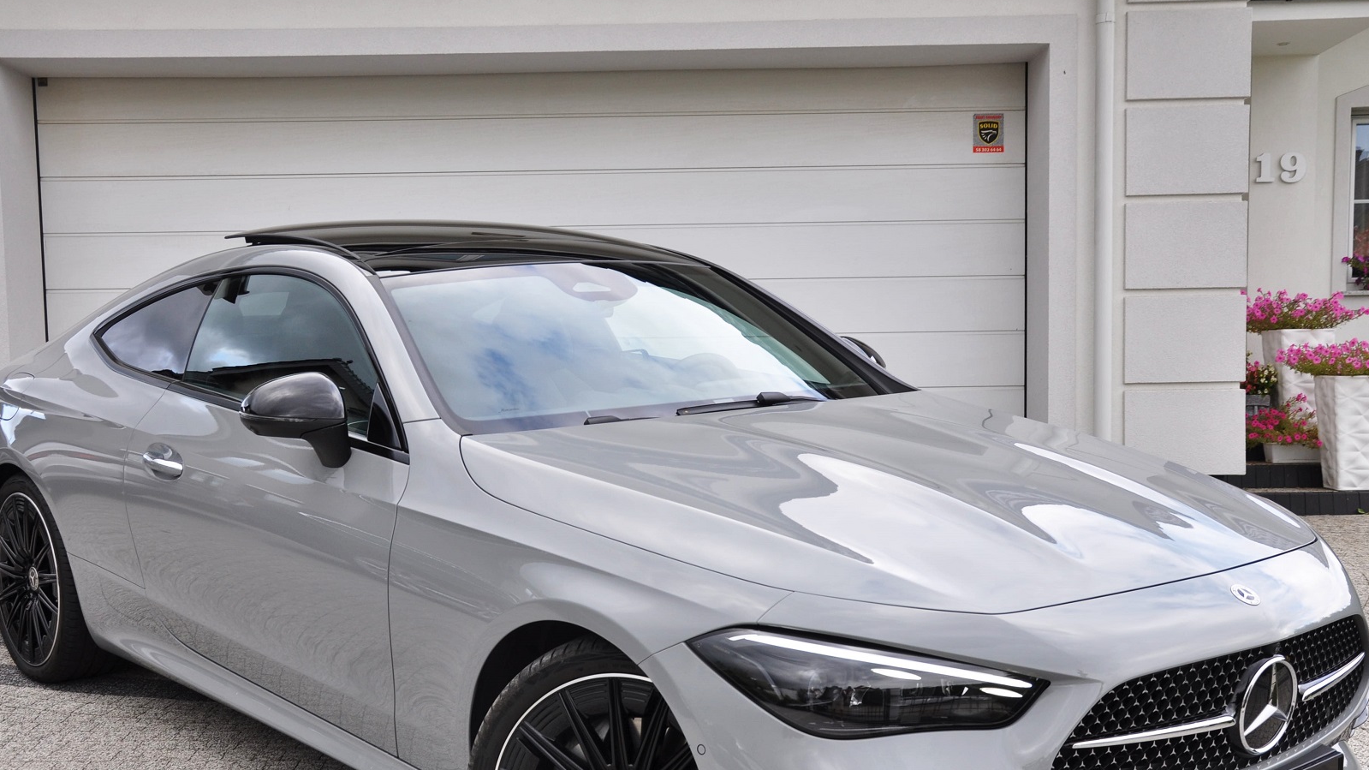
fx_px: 1692
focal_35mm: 47
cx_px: 661
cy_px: 517
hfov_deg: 44.0
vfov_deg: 25.5
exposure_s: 1/160
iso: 250
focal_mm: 25
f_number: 6.3
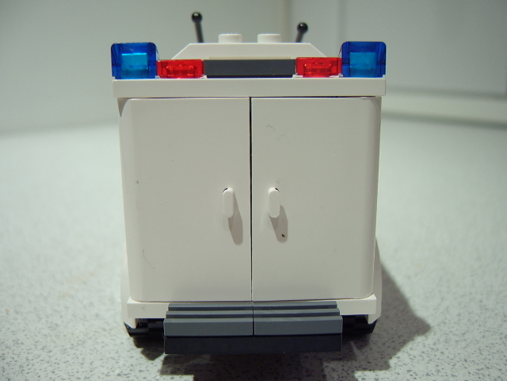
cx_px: 254
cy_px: 190
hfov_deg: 58.4
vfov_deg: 45.4
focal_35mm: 31
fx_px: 454
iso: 100
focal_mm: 8.13
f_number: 2.7
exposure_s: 1/11
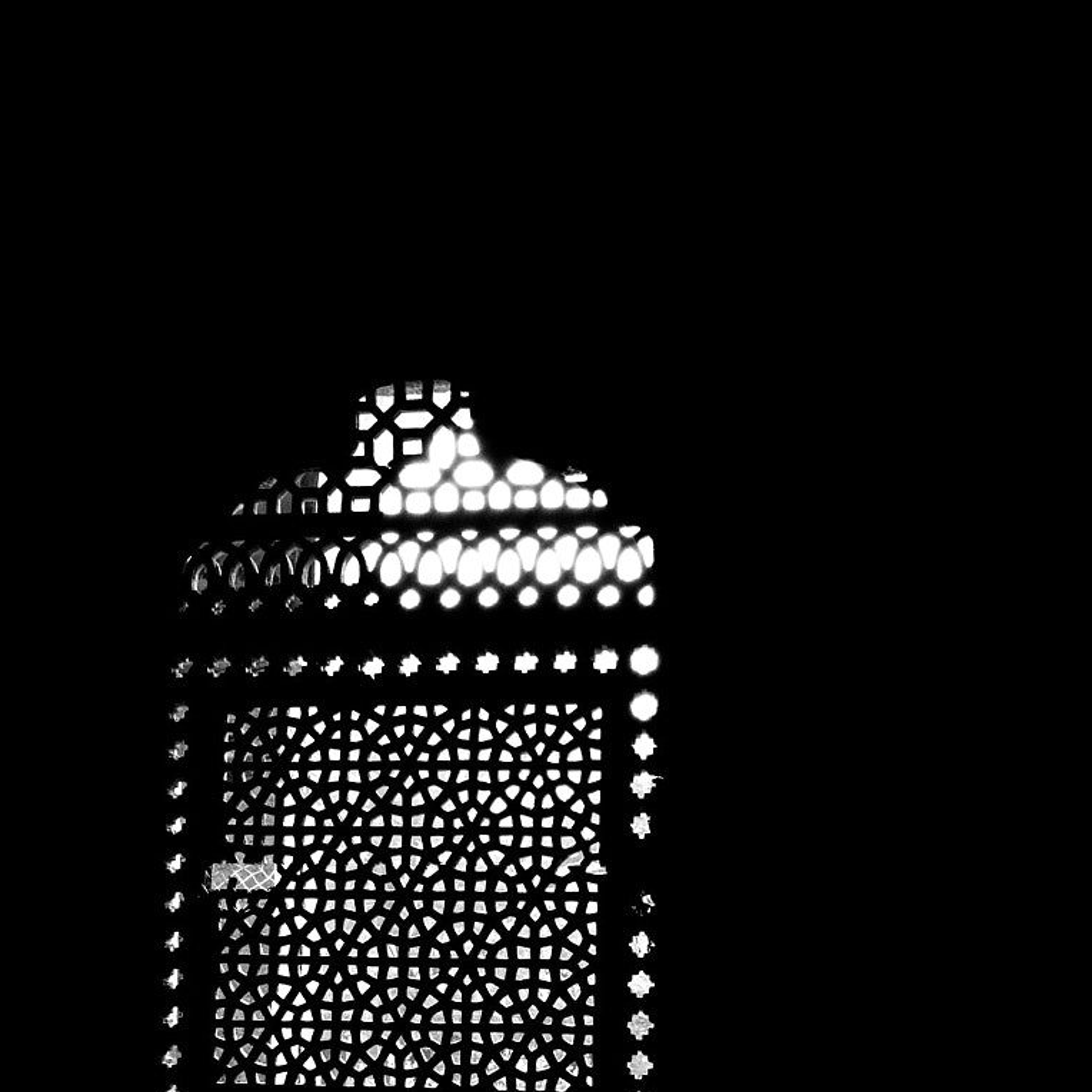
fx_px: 1713
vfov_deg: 33.4
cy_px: 996
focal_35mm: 48
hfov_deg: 35.1
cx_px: 389
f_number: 10
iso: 3200
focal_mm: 18
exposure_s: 1/100
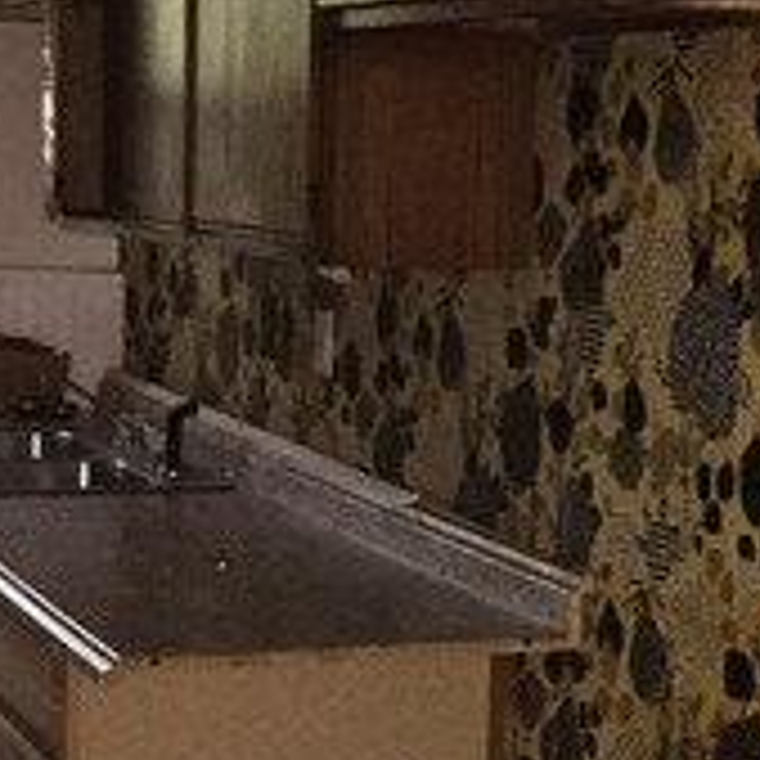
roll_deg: -3.5
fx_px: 2409
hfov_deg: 17.8
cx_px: 540
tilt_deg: -11.2
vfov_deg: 17.8
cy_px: 603
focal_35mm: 97
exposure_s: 1/16
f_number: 2.2
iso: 250
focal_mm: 4.15
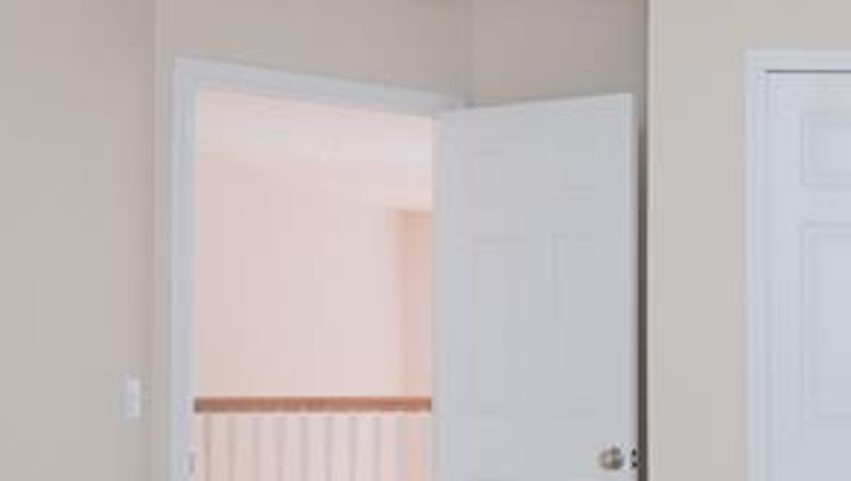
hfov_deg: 34.4
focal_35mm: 55
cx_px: 851
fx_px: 1242
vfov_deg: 21.8
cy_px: 318
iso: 640
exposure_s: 1/60
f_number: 6.4
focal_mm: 10
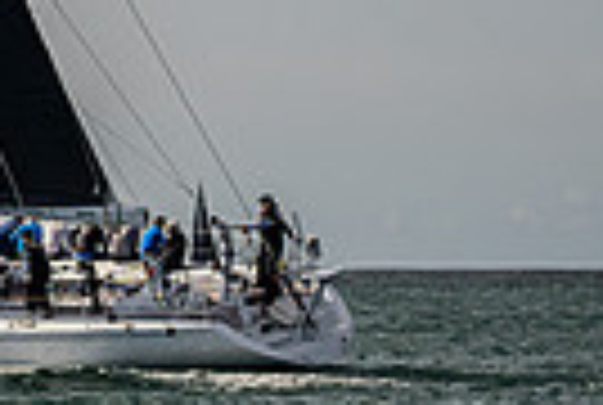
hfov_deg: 4.2
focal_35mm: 480
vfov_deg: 2.9
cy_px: -248
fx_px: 8058
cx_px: -548
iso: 400
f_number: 5.6
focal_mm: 100
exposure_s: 1/5000
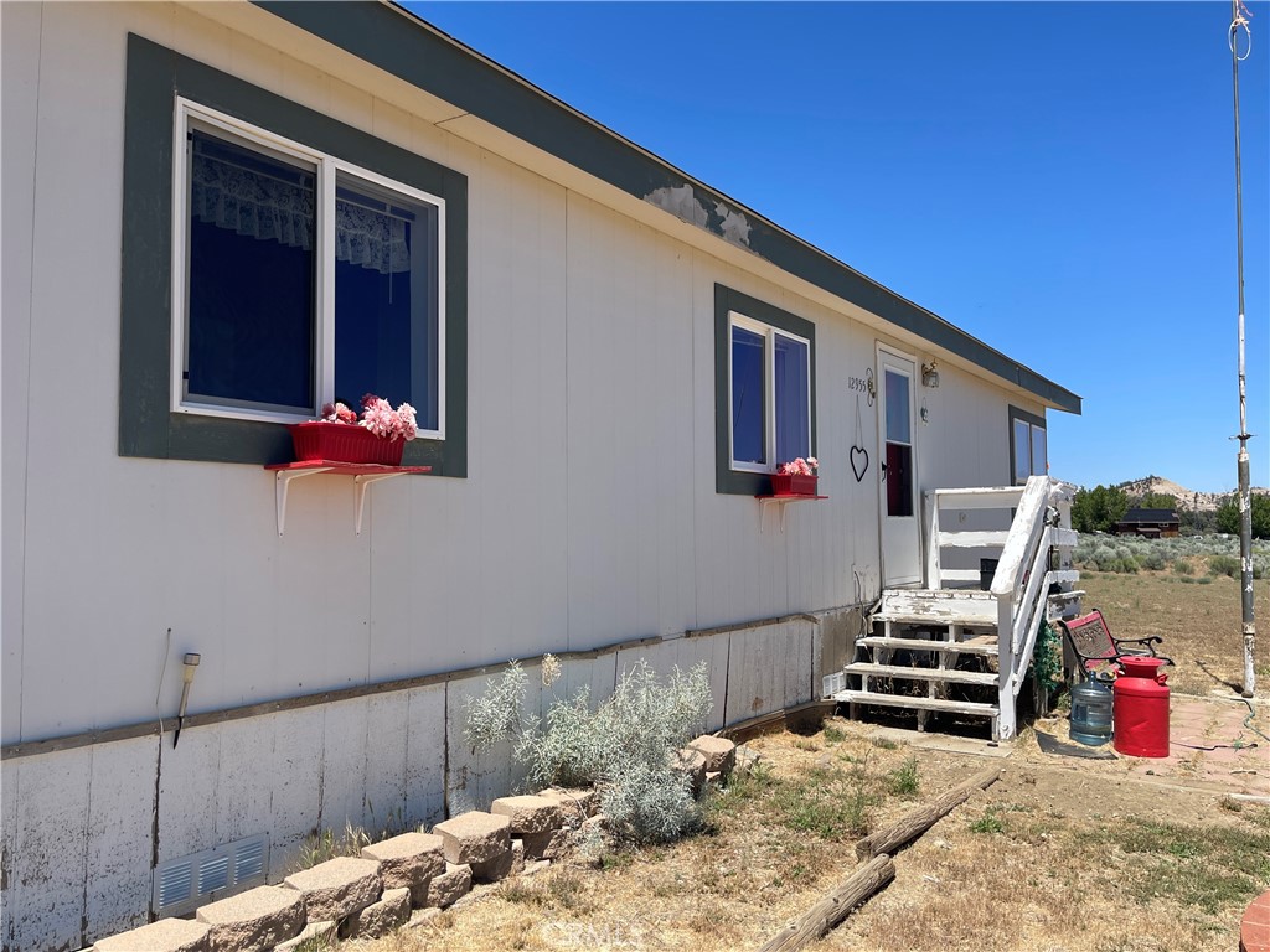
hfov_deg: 67.3
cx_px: 635
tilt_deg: +2.1
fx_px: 954
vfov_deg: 53.1
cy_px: 476
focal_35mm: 26
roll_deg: -1.0
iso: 50
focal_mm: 5.1
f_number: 1.6
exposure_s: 1/4717
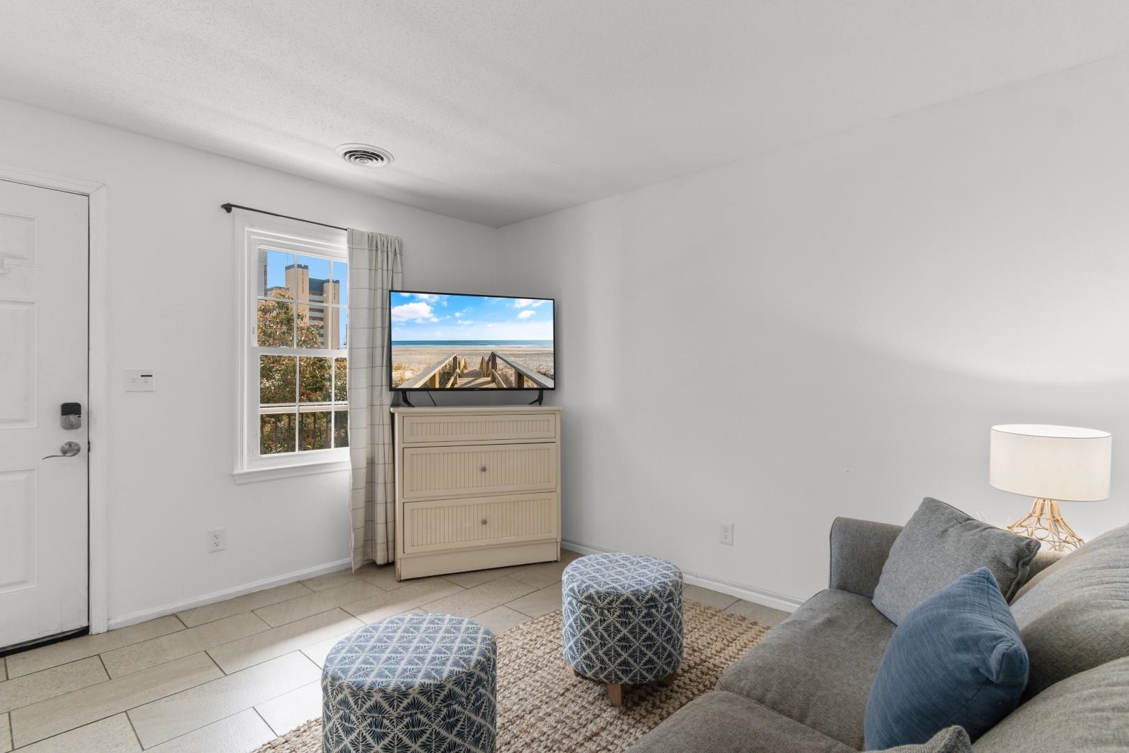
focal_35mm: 16
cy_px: 376
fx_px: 502
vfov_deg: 73.7
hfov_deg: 96.7
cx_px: 564
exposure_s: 1/4
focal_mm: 11
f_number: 4.8
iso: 100
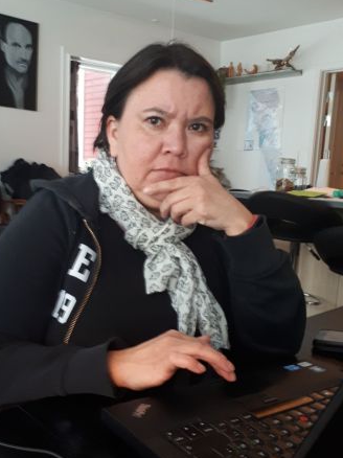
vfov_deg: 50.1
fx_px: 489
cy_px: 241
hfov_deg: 38.1
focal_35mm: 37
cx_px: 111
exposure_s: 1/17
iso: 250
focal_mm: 3.6
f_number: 1.9
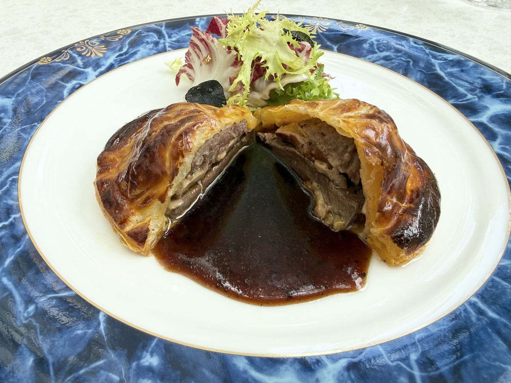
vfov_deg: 56.8
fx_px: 354
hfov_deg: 71.6
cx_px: 256
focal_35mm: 24
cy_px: 192
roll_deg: +1.2
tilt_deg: -42.9
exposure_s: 1/239
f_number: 2.2
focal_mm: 2.22
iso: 40
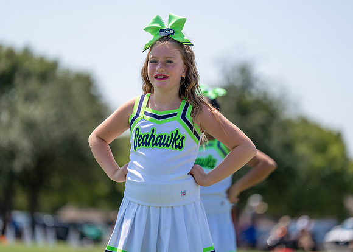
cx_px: 176
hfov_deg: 11.4
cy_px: 126
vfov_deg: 8.1
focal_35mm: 177
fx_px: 1770
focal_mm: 167
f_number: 2.8
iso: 100
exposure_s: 1/1600
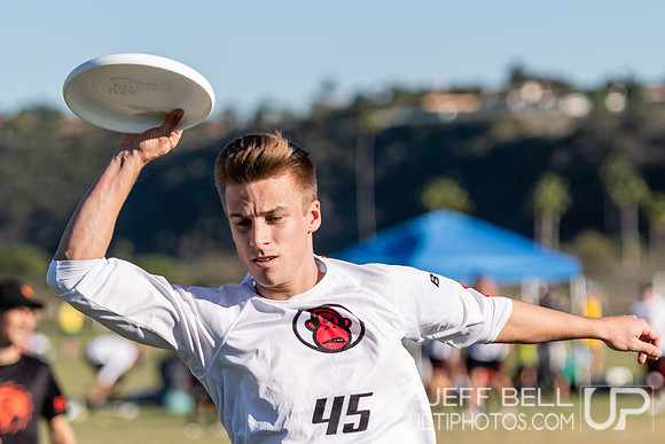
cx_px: 406
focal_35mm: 212
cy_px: 173
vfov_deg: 6.5
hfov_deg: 9.7
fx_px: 3924
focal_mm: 116
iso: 100
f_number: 2.8
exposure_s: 1/2000
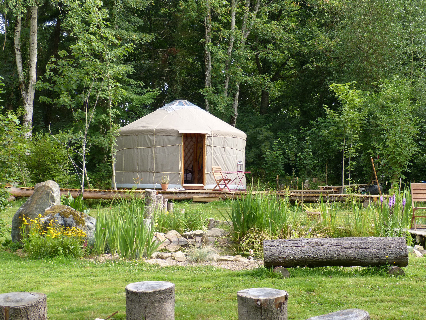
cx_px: 197
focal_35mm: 70
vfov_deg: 21.0
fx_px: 861
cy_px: 163
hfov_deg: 27.8
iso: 100
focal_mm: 11.3
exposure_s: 1/125
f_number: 3.5
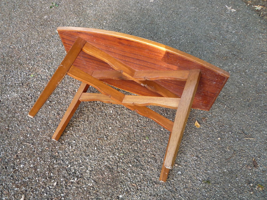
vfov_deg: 46.8
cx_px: 134
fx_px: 231
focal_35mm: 30
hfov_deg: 60.0
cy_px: 100
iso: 200
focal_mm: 5.2
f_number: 3.3
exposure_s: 1/30
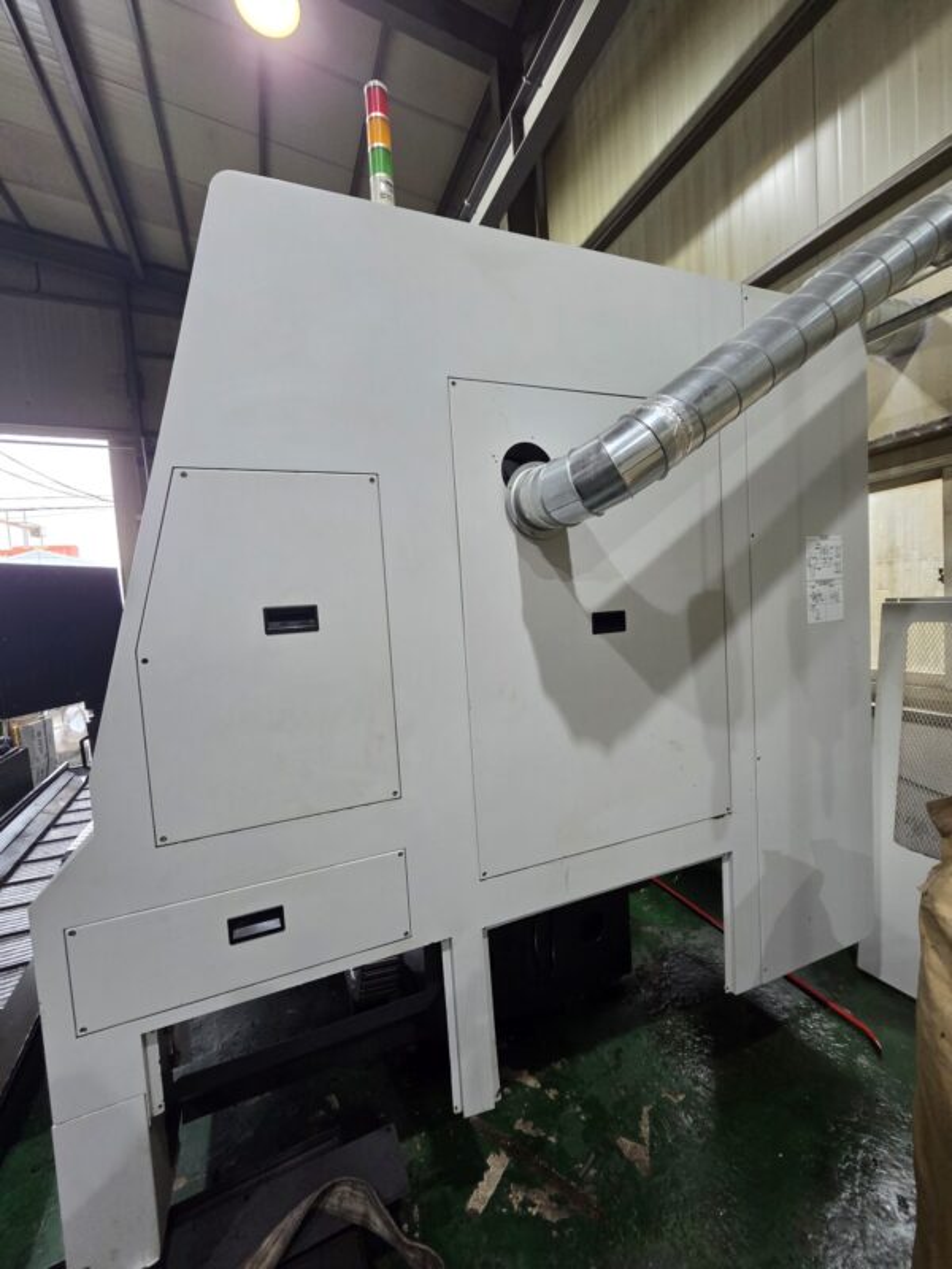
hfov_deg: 89.9
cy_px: 634
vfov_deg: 106.2
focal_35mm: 13
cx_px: 476
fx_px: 477
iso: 250
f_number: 2.2
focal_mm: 2.2
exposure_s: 1/60
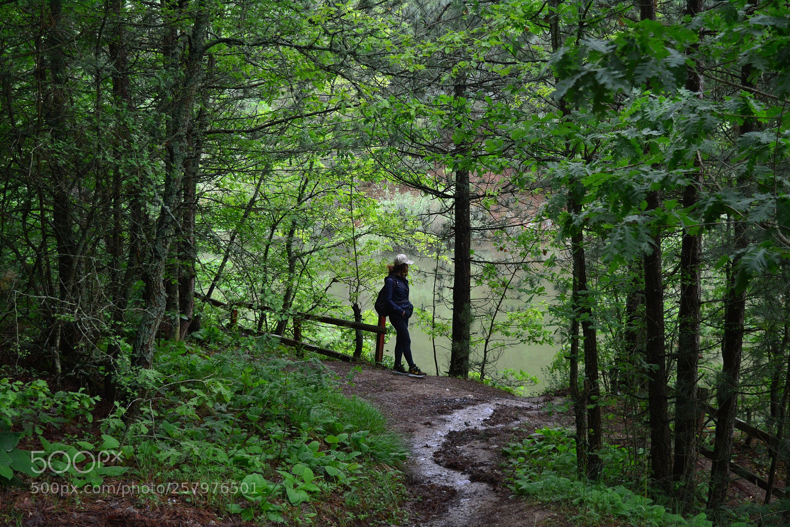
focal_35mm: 54
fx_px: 1185
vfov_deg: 25.0
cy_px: 264
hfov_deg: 36.9
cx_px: 395
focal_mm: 36
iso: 640
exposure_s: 1/100
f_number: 4.8
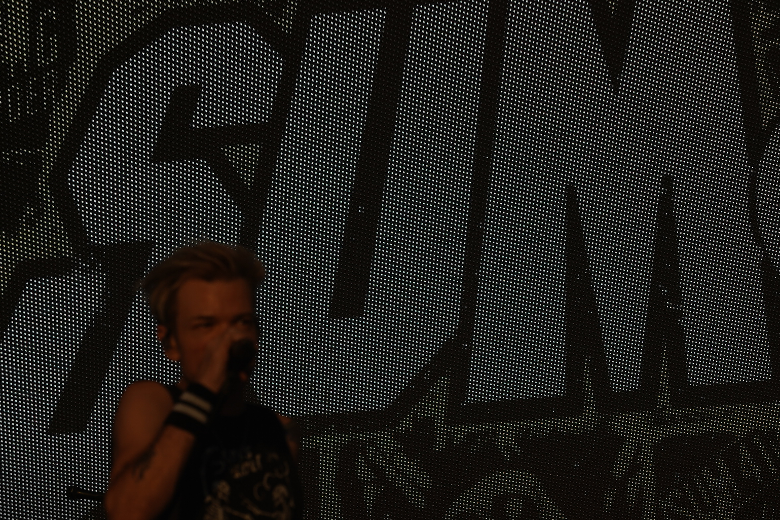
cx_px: 386
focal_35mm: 134
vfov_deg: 10.2
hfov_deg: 15.3
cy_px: 315
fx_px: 2903
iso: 100
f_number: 8
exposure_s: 1/1000
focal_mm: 105
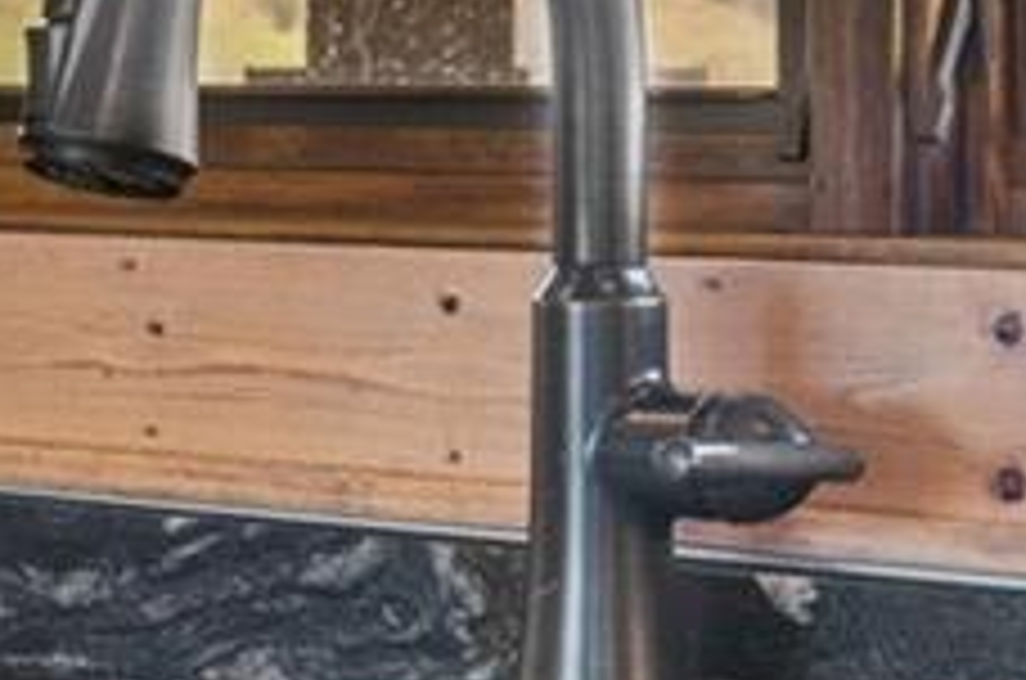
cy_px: 110
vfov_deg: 9.5
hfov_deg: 12.7
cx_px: -954
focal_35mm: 144
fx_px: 4095
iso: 320
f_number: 8
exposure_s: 1/2
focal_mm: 32
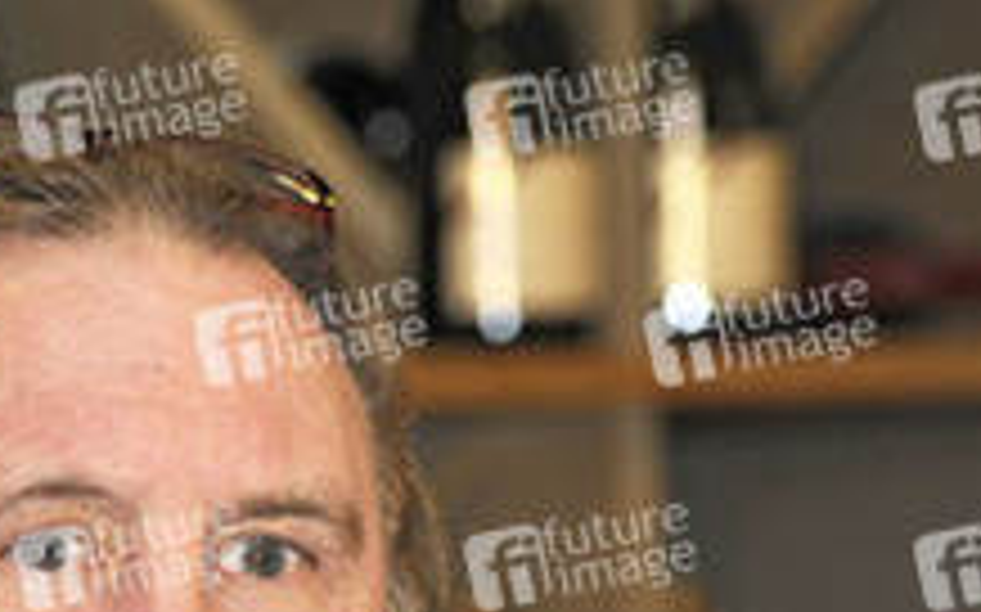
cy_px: 670
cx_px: 191
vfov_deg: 3.4
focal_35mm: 380
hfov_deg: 5.5
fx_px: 10154
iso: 800
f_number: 7.1
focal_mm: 180
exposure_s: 1/60
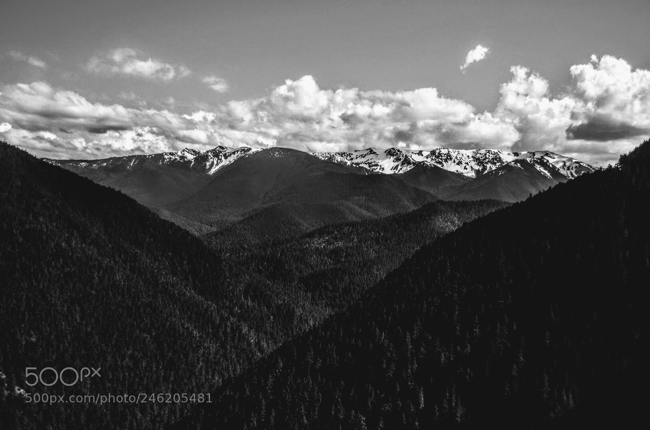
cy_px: 215
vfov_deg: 36.7
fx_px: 649
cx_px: 325
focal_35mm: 36
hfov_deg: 53.2
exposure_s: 1/1250
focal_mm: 24
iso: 100
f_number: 4
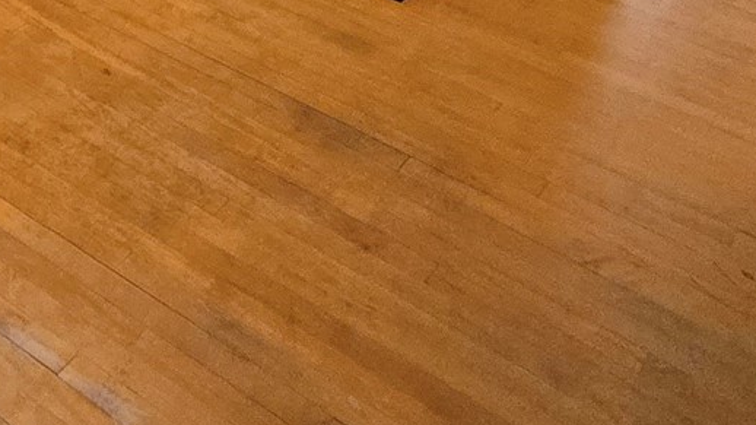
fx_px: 1122
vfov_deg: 16.4
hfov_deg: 28.4
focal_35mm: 56
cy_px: -421
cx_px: -296
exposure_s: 1/60
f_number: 2.2
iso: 1250
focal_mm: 2.2
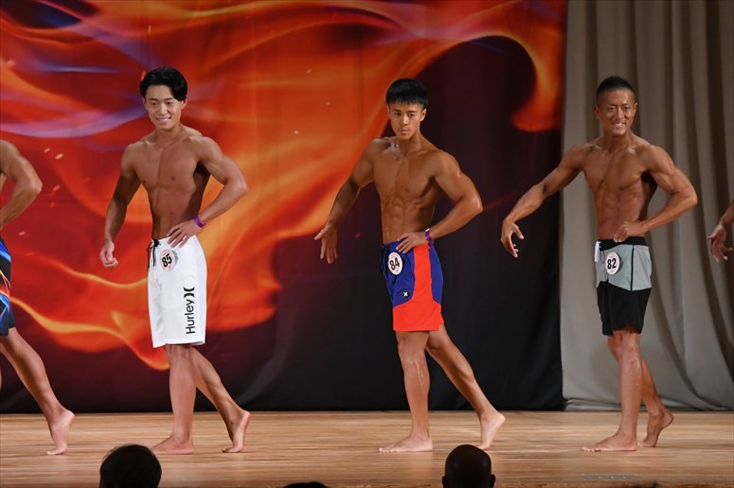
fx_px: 4585
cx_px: 367
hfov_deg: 9.2
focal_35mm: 225
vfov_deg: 6.1
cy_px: 244
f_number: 5.6
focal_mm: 150
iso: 3200
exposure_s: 1/400
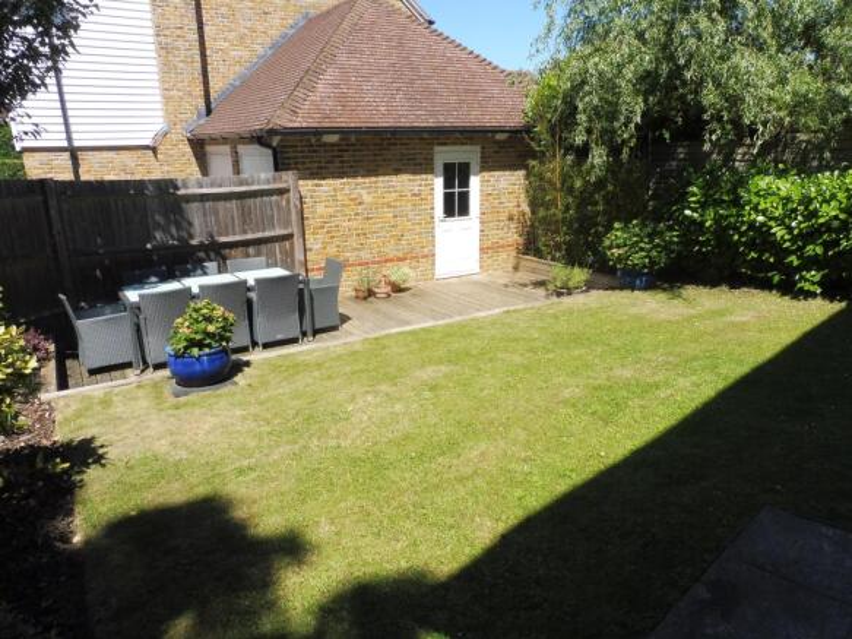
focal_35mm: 24
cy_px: 320
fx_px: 591
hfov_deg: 71.6
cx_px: 426
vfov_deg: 56.8
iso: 100
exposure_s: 1/640
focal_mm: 4.3
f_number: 4
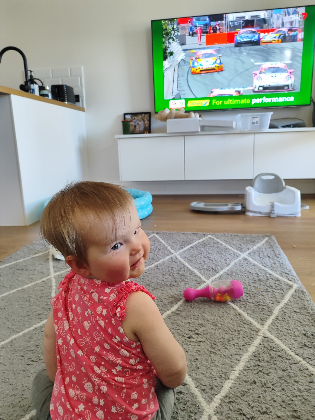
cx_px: 158
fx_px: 291
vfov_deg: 71.6
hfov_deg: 56.8
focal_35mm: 24
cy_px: 210
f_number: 1.89
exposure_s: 1/50
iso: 476
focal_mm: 5.89
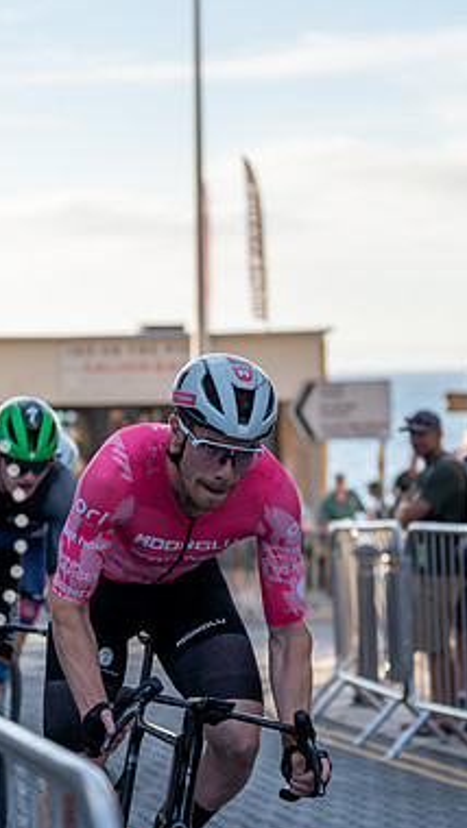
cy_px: 413
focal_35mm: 112
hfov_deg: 10.8
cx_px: 161
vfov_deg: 19.1
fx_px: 2463
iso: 100
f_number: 2.8
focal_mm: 70
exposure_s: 1/1000
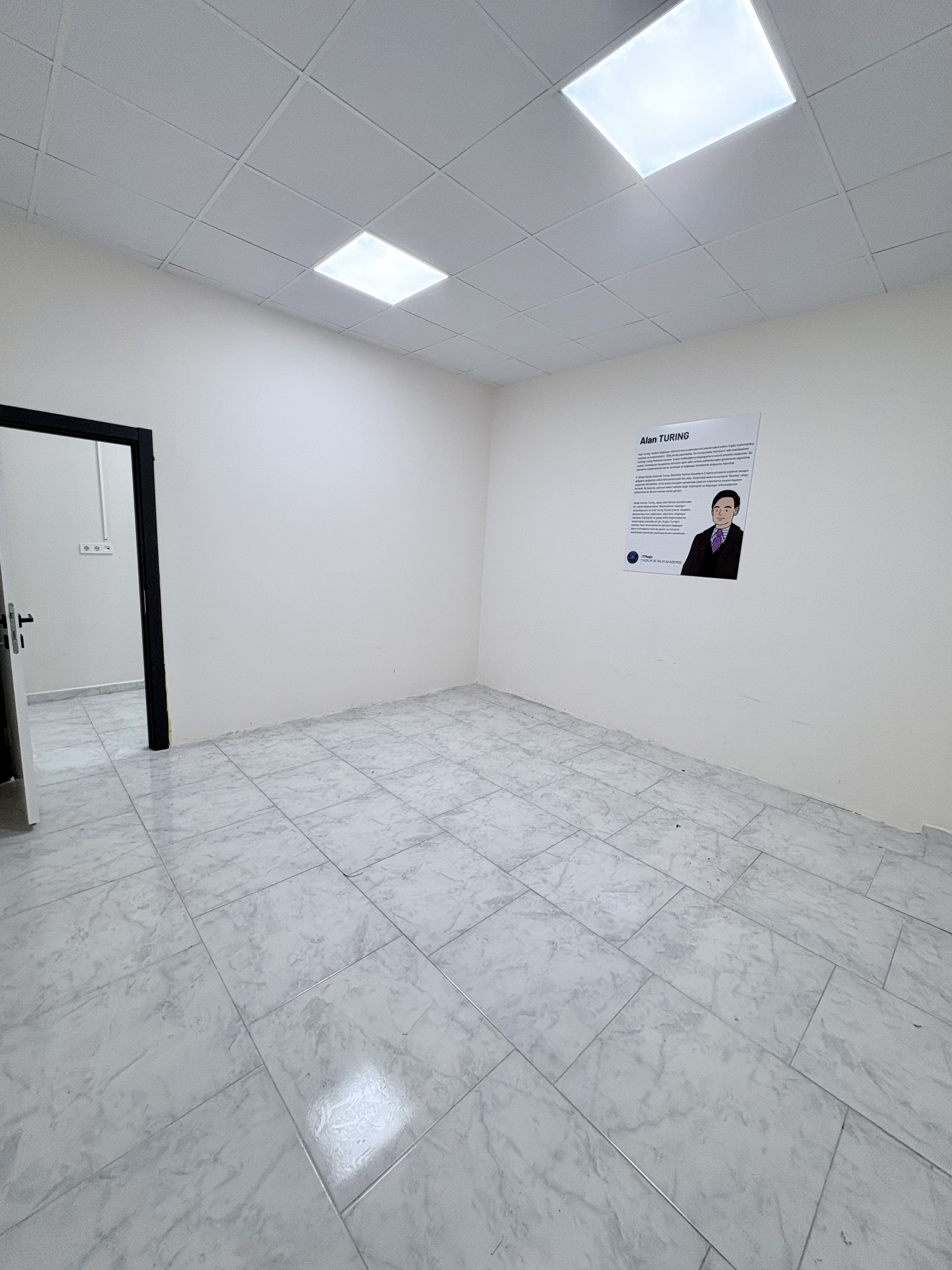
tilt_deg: -10.6
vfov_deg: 102.1
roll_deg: -3.4
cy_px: 635
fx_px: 513
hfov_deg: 85.7
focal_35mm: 14
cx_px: 476
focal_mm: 2.22
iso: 125
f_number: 2.2
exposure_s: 1/100
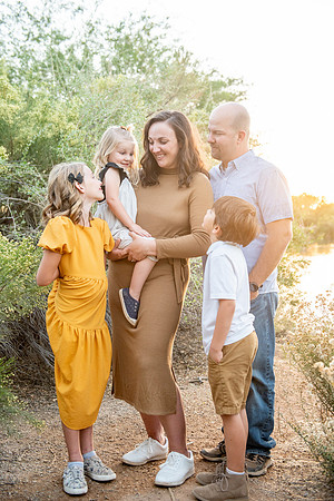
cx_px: 167
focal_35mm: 42
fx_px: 584
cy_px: 250
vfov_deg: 46.4
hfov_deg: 31.9
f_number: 4
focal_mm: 42
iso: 640
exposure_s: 1/250
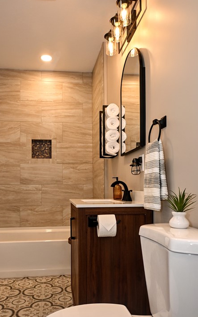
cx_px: 83
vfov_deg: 64.1
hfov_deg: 42.8
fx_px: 252
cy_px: 179
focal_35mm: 29
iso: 220
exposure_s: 1/60
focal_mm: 12.5
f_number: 4
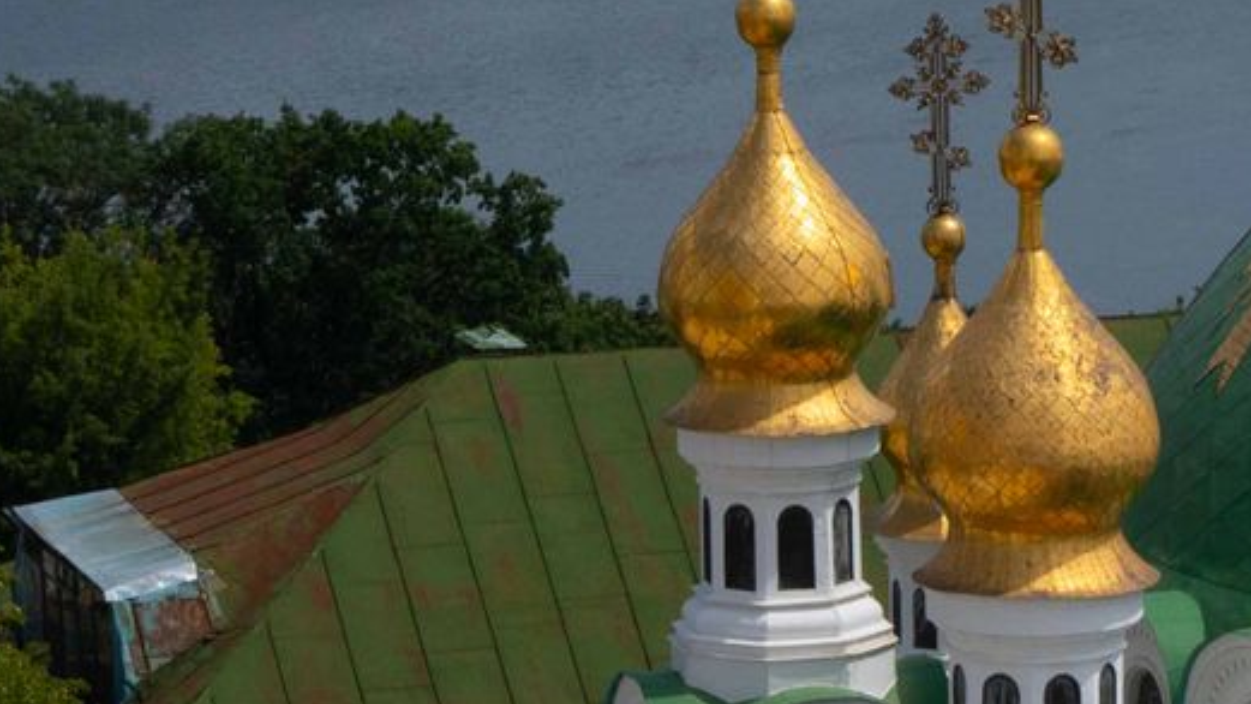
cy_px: 91
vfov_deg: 3.8
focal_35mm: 317
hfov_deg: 6.7
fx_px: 10515
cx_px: 2073
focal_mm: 81
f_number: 20
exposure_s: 1/800
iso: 800
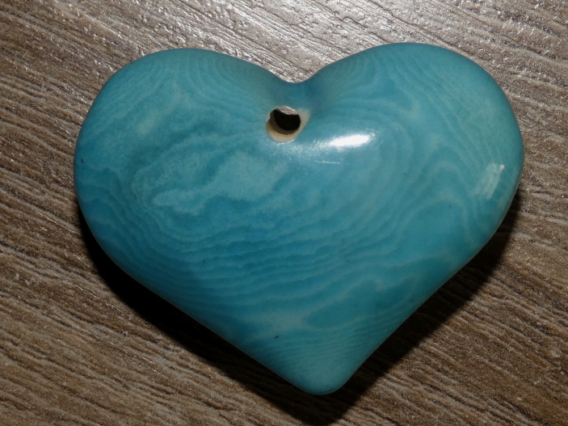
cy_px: 227
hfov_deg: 29.4
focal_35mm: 66
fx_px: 1083
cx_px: 299
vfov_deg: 22.2
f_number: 4.1
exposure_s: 1/125
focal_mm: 10.4
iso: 80
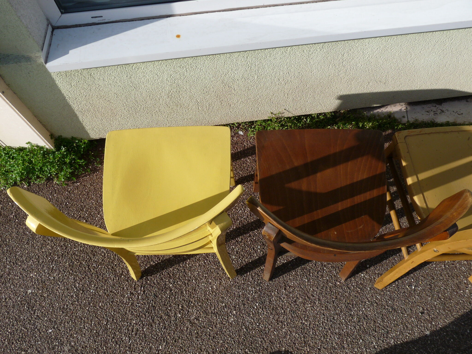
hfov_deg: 65.3
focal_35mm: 27
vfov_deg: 51.4
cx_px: 236
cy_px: 177
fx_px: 368
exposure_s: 1/400
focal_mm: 4.8
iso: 100
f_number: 5.6
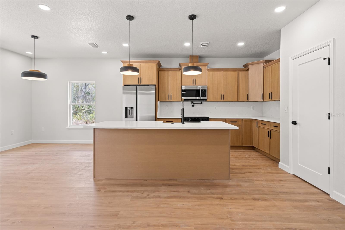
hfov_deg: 93.3
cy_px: 115
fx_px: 163
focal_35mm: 17
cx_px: 172
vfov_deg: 70.4
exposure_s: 1/10
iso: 250
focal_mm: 17
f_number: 7.1
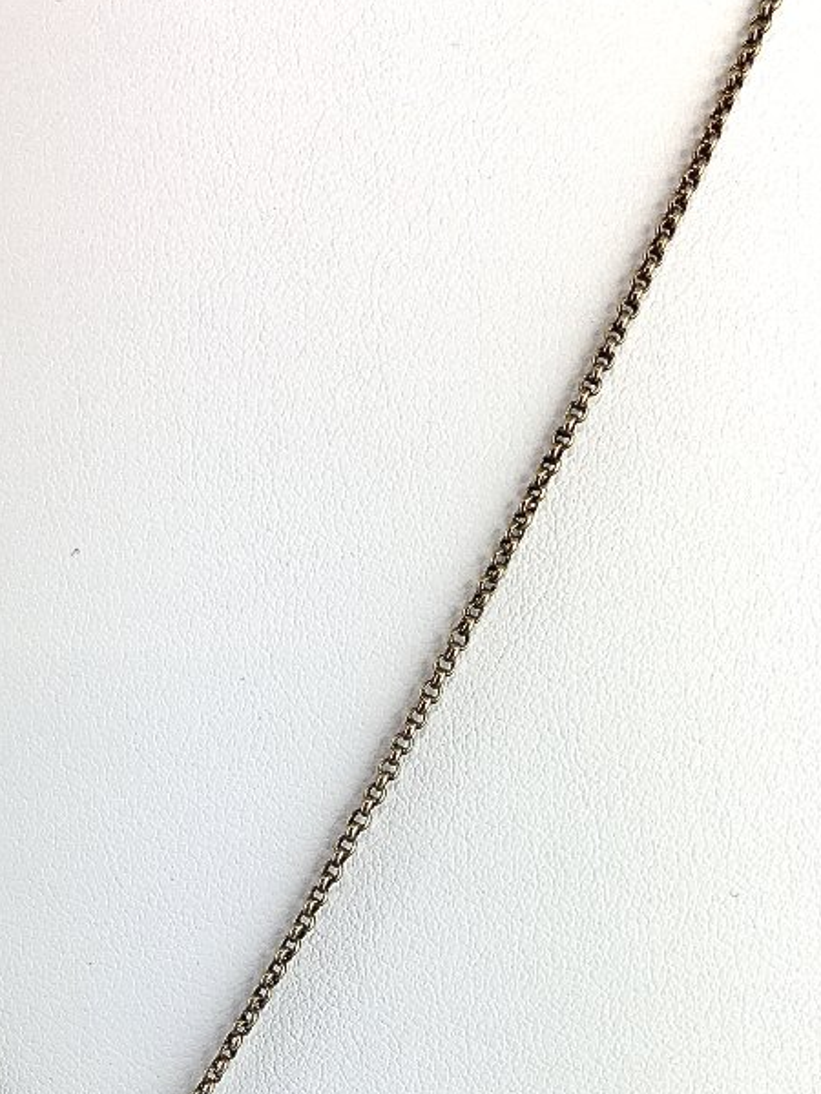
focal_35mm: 58
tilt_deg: -22.7
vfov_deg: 31.5
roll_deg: +4.8
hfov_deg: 24.8
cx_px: 161
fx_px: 1834
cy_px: 1012
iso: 25
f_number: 2.2
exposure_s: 1/179
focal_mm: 4.15
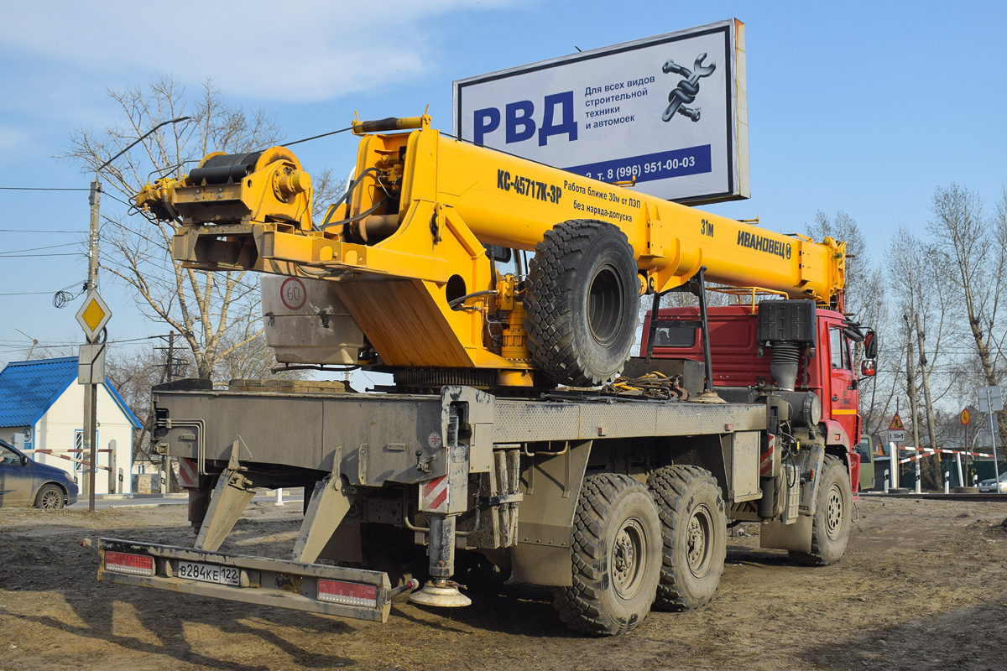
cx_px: 504
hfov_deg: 51.3
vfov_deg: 35.5
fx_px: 1049
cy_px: 336
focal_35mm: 38
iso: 200
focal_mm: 25
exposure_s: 1/640
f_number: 5.6
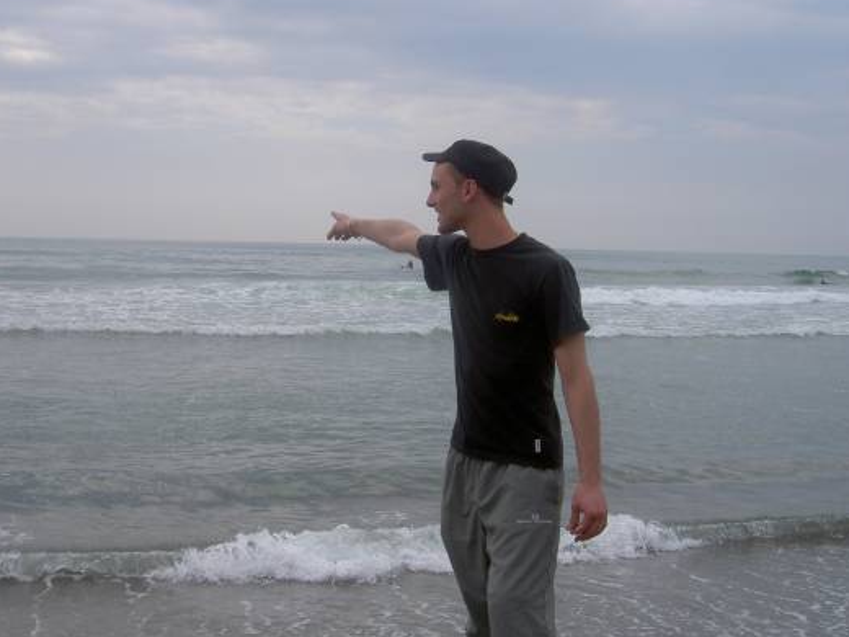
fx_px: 1104
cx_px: 369
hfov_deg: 42.0
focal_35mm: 45
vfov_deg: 32.2
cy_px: 289
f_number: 4.7
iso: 100
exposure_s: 1/800
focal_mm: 8
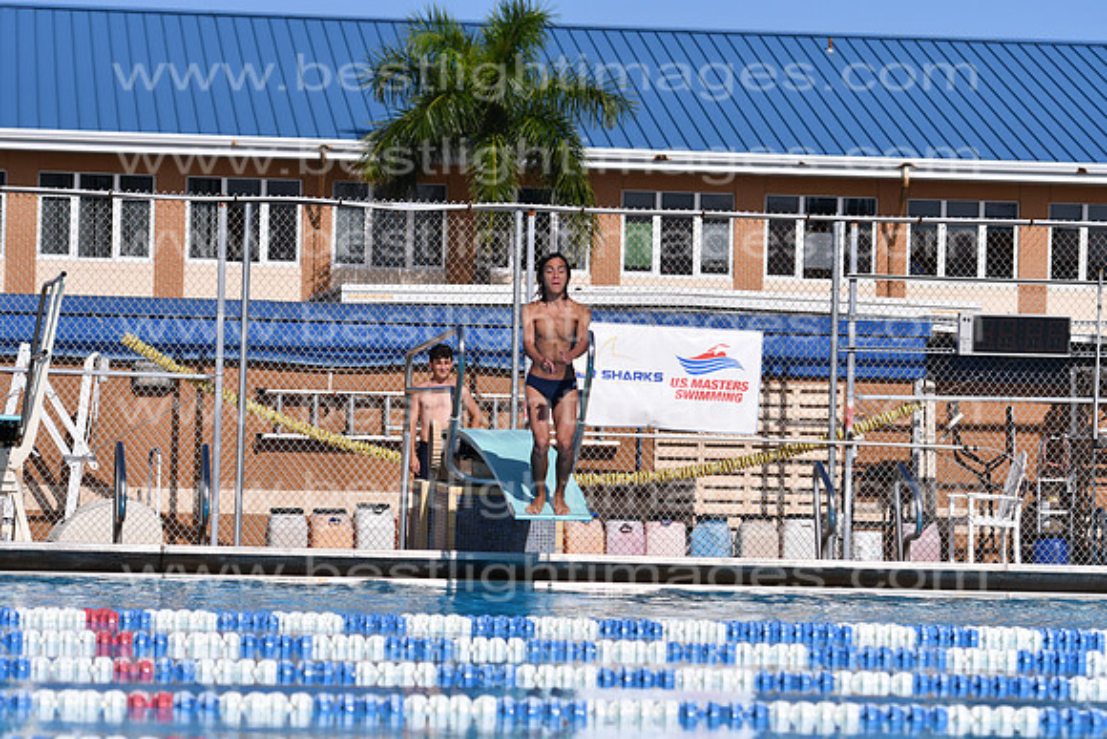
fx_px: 4706
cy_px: 370
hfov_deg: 13.4
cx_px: 554
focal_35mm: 153
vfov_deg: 9.0
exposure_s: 1/8000
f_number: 4.5
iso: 220
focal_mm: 102
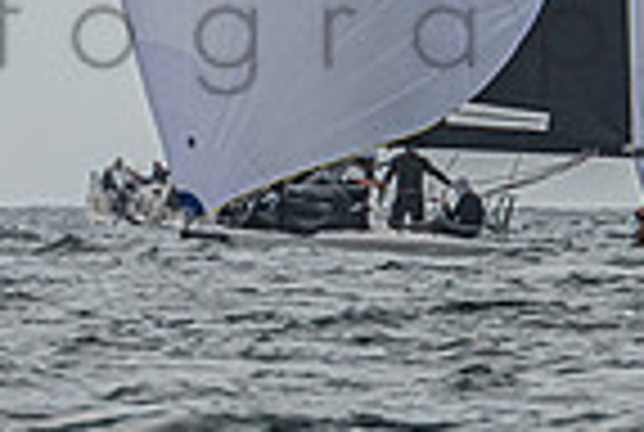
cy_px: -413
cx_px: 614
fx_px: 25957
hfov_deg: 1.4
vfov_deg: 1.0
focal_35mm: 1448
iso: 400
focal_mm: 260
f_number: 8
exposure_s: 1/3200
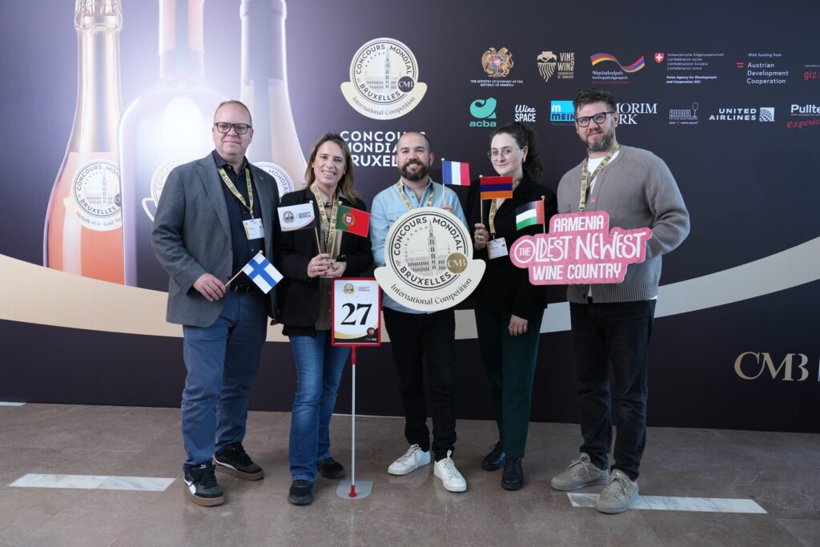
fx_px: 661
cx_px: 410
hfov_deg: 63.7
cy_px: 274
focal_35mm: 29
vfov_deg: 45.0
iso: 800
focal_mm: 29
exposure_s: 1/200
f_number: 5
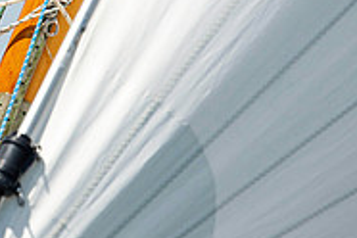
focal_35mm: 1866
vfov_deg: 0.7
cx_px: -67
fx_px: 18503
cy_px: -56
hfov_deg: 1.1
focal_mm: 600
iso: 400
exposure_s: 1/2500
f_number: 5.6
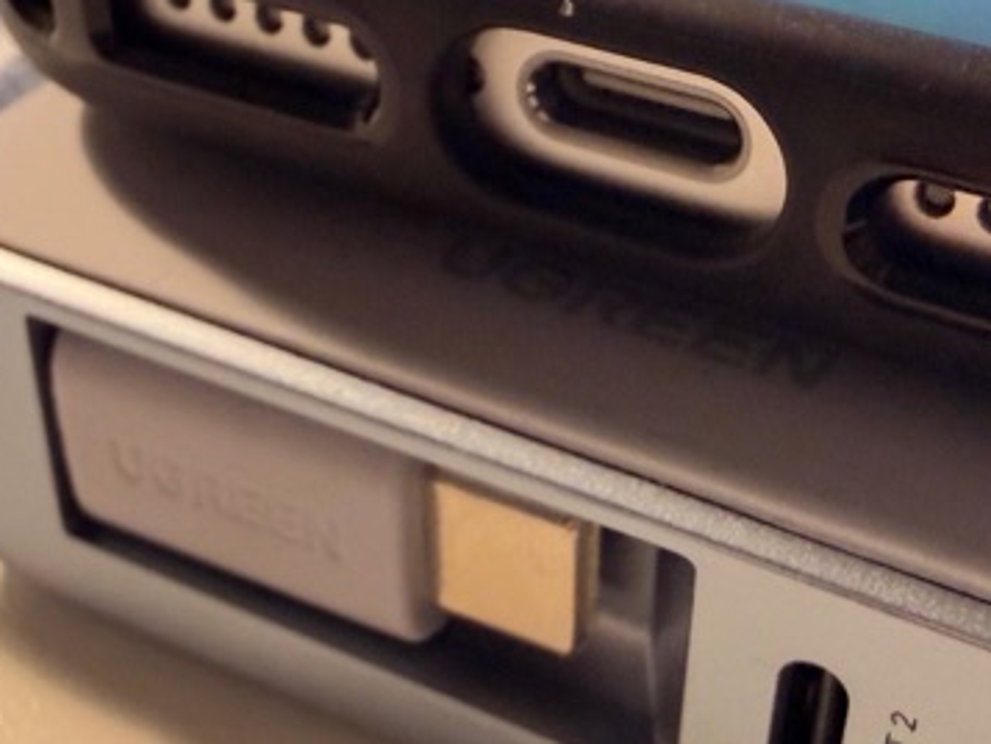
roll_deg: +0.5
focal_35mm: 65
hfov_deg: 28.7
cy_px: 514
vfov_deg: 22.5
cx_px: 891
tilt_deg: -39.1
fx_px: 1861
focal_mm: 2.22
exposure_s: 1/100
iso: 500
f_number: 2.2
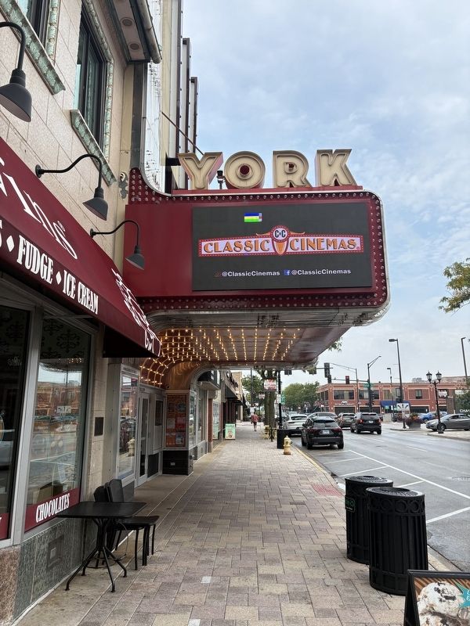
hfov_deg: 53.1
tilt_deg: +13.3
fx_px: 471
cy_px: 313
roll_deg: +0.3
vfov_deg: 67.3
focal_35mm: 26
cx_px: 235
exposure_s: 1/1001
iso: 50
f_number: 1.6
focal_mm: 5.96
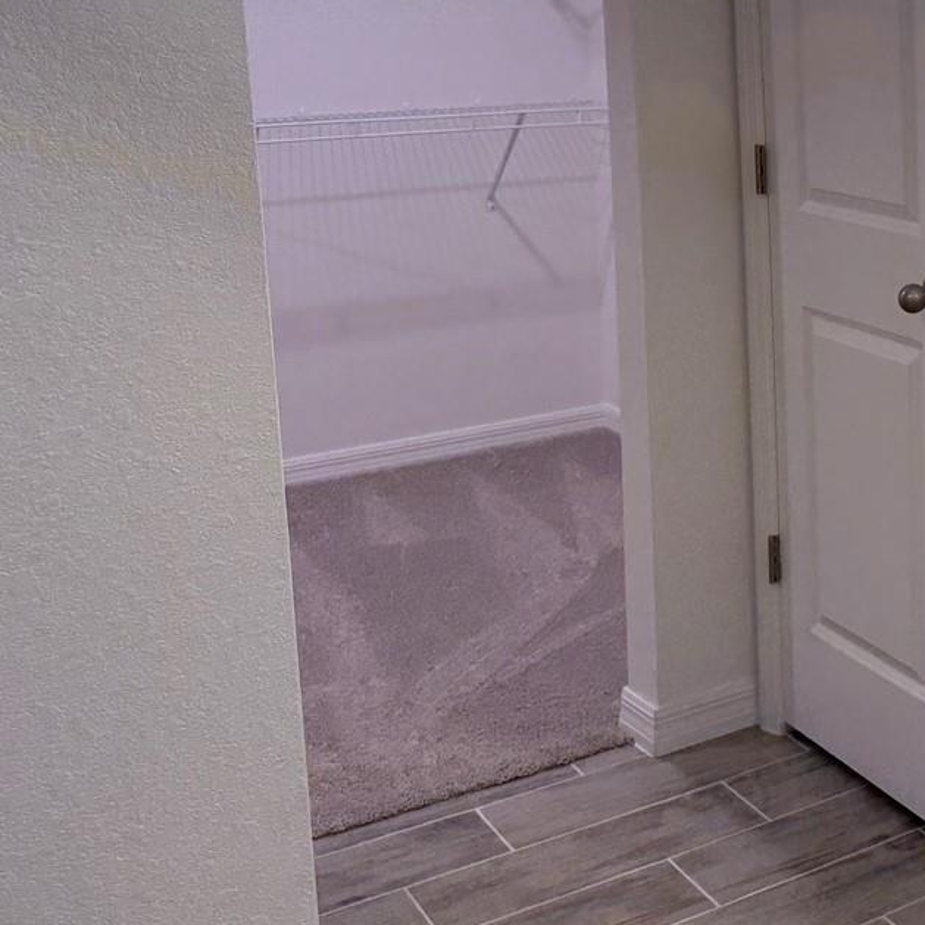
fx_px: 1633
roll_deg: +0.1
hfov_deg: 28.0
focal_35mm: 54
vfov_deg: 31.0
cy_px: 212
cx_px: 1082
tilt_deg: -8.2
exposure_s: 1/148
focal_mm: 6.76
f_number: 1.78
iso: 125
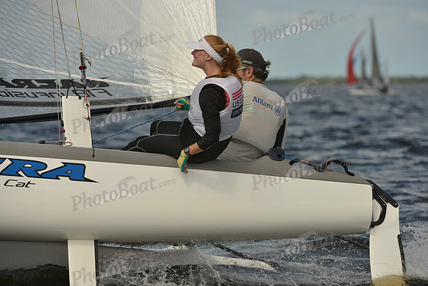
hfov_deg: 6.2
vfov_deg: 4.2
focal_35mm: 330
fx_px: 3924
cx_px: 214
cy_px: 143
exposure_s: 1/1000
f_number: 8
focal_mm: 330
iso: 250
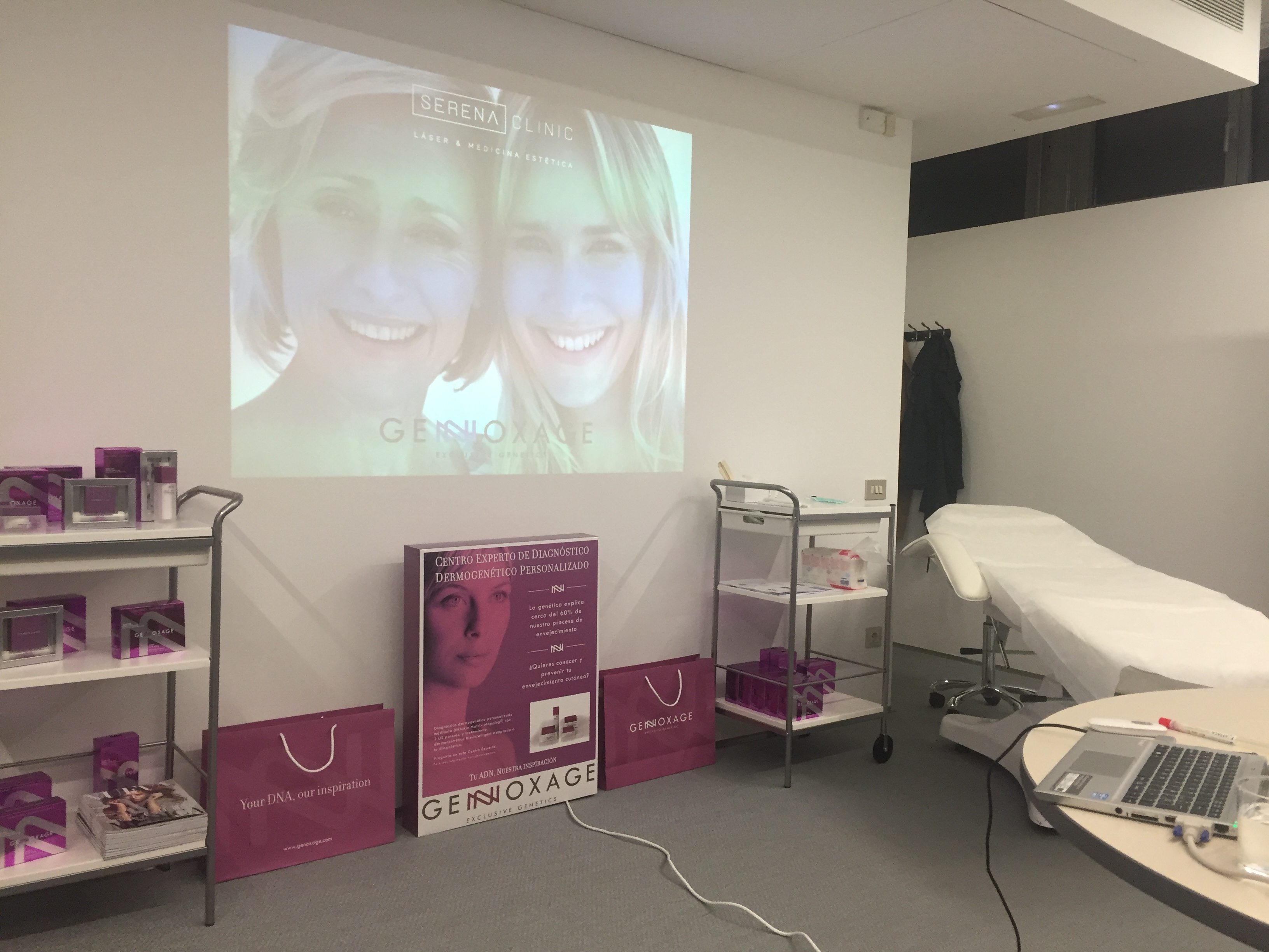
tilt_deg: -3.8
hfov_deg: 61.7
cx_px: 634
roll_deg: -2.9
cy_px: 476
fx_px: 1063
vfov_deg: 48.2
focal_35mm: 29
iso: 64
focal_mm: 4.15
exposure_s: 1/33
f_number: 2.2
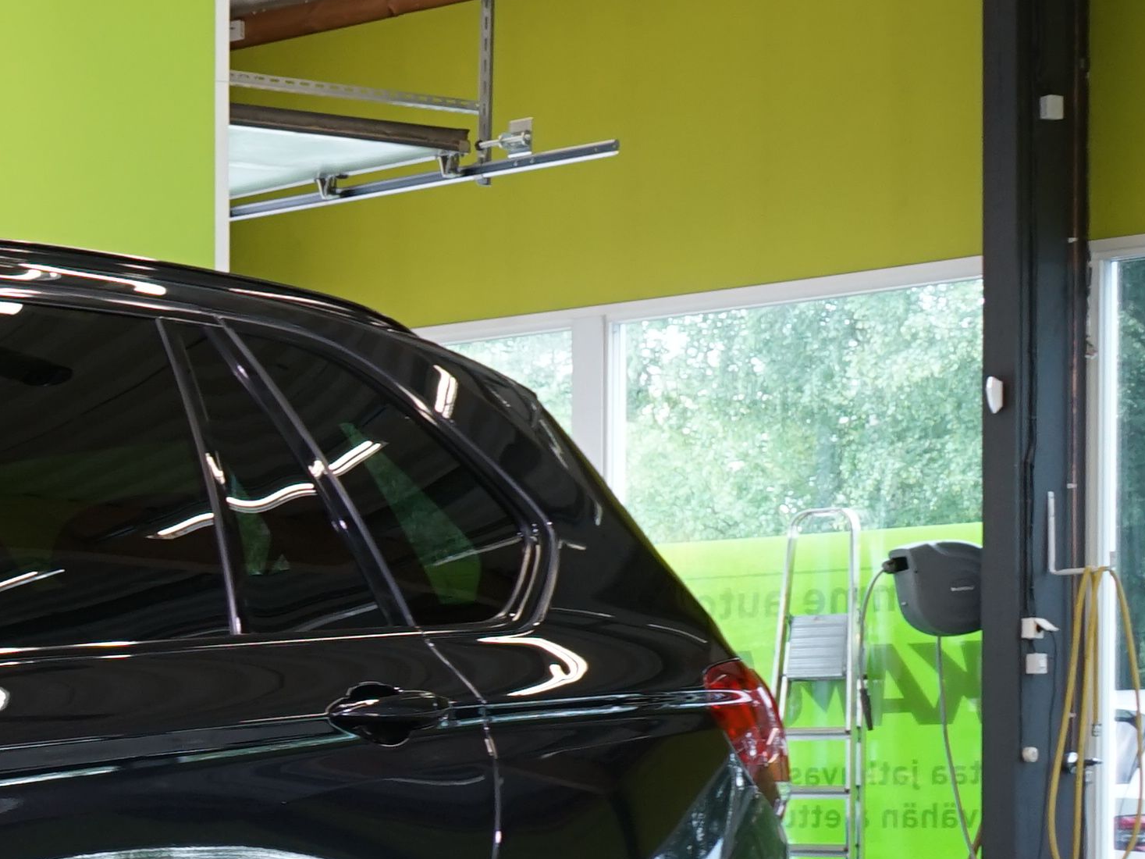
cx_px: -981
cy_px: 950
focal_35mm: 118
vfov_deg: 12.3
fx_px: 3903
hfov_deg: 14.5
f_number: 6.3
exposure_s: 1/30
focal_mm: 30
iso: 500
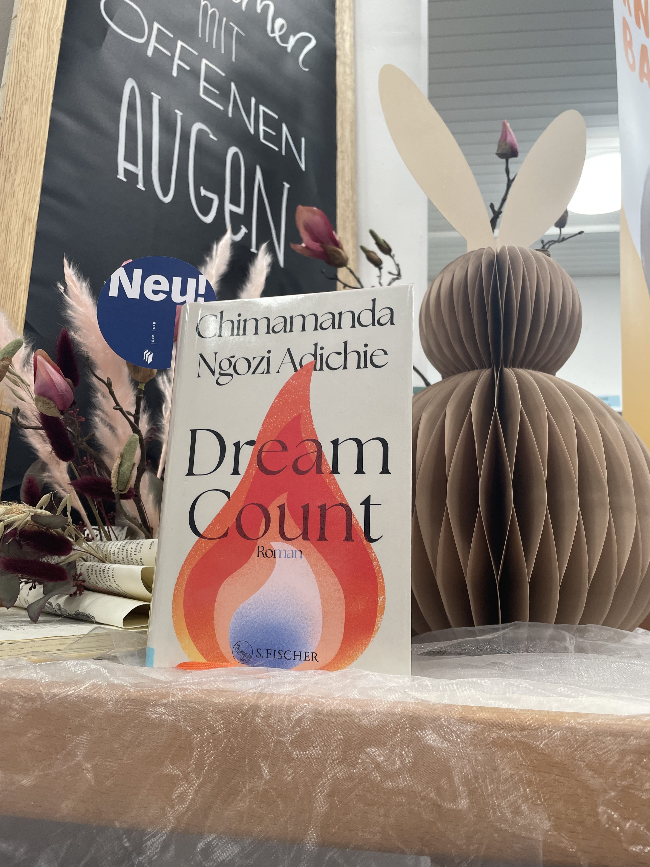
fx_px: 651
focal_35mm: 26
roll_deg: -1.1
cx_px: 325
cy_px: 434
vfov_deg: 67.3
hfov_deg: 53.1
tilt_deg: +12.4
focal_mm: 4.2
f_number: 1.6
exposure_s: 1/118
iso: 80
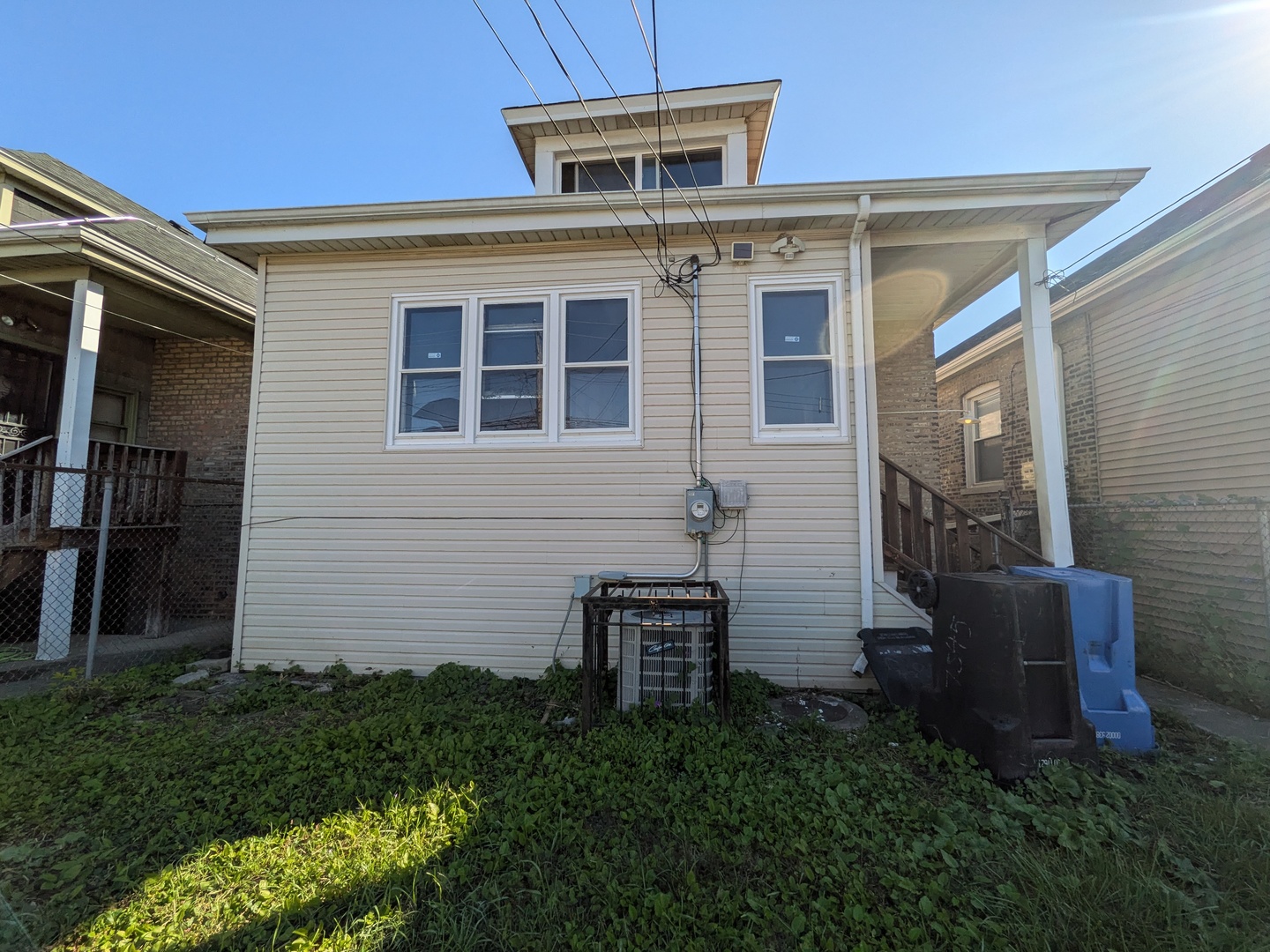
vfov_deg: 85.7
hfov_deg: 102.1
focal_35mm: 14
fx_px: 514
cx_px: 635
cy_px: 476
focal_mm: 1.85
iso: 40
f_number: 2.2
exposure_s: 1/1337
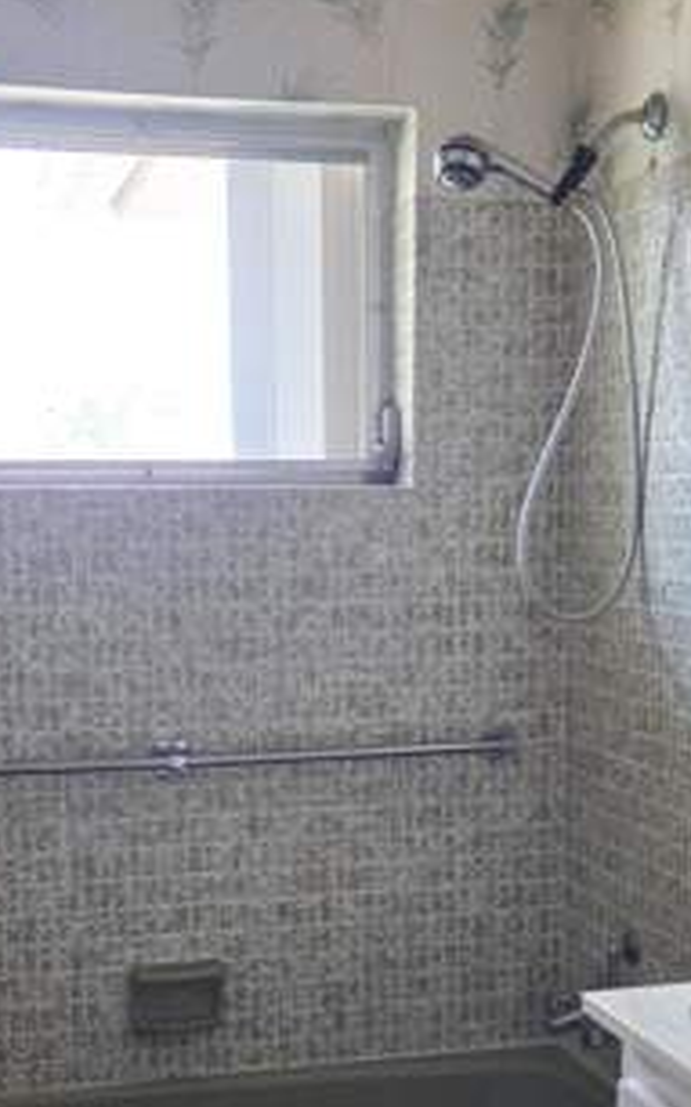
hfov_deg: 25.3
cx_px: 355
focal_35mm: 51
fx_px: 1538
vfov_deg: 39.2
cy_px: 731
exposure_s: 1/120
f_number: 1.8
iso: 250
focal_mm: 5.4
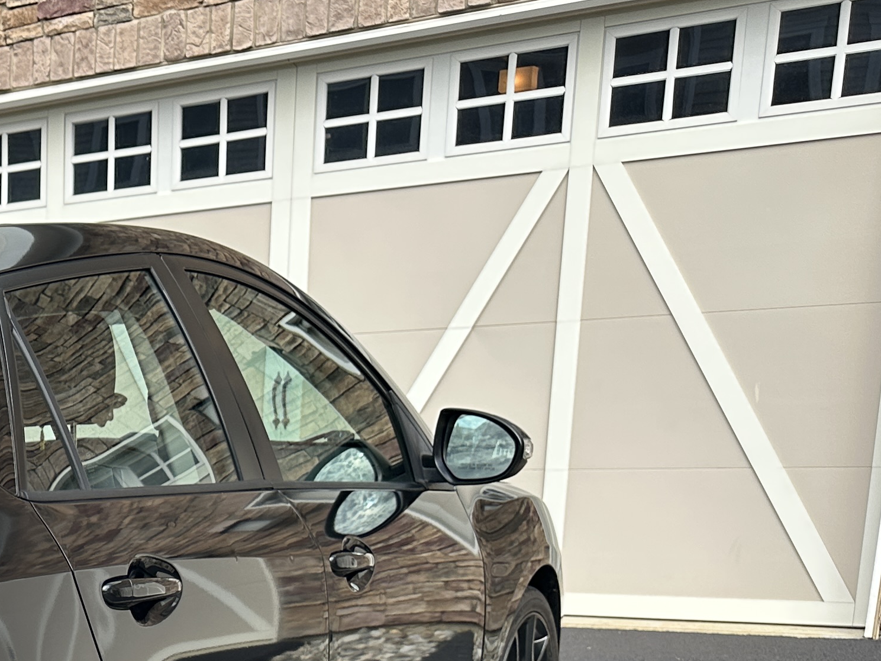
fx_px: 1654
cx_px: -281
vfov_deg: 20.7
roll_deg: +2.0
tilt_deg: -14.2
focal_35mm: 65
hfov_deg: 25.4
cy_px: 853
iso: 80
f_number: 1.78
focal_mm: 6.86
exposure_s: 1/1062
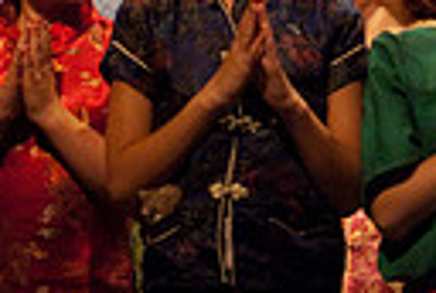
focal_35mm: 787
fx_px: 9554
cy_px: -112
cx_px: -34
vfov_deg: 1.8
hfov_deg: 2.6
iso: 1000
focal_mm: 116
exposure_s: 1/125
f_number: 2.8
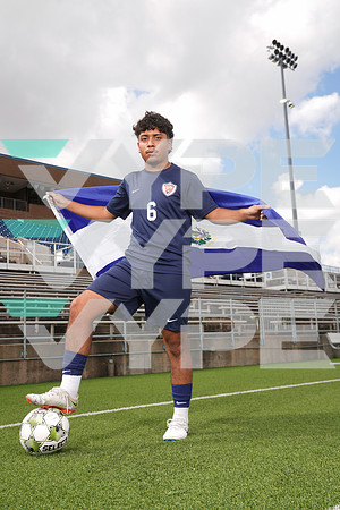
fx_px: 538
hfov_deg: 35.1
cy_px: 255
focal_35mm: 38
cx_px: 170
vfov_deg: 50.7
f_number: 7.1
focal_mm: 38
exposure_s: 1/200
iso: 80
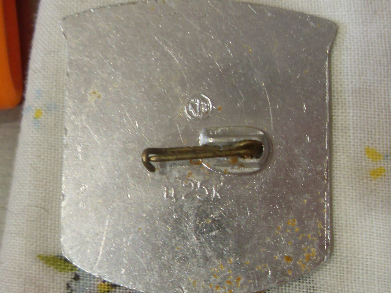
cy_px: 146
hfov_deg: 50.1
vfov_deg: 38.7
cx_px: 196
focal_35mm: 37
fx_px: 418
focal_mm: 6.3
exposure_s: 1/10
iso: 200
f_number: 2.8
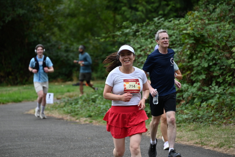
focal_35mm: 200
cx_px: 118
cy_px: 78
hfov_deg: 10.3
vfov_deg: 6.9
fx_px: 1306
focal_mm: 200
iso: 400
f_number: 6.3
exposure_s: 1/500
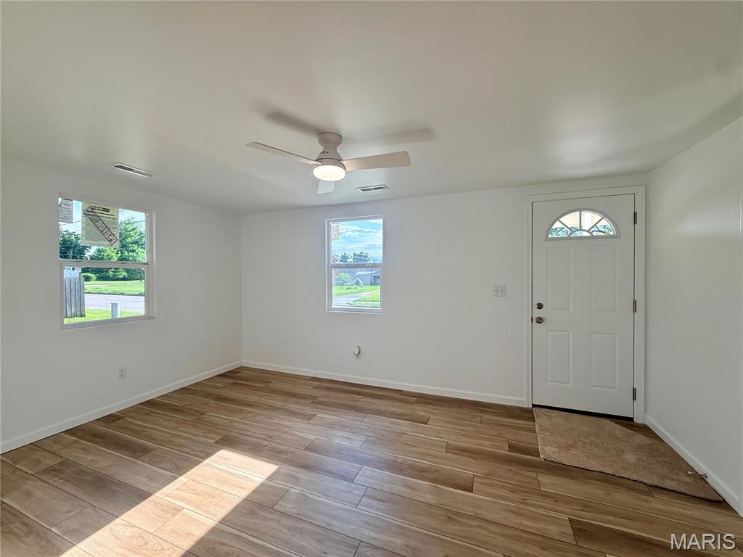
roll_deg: +0.5
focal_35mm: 14
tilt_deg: -0.5
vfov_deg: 85.7
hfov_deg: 102.1
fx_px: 300
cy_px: 278
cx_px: 372
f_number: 2.2
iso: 64
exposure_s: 1/296
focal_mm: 2.22
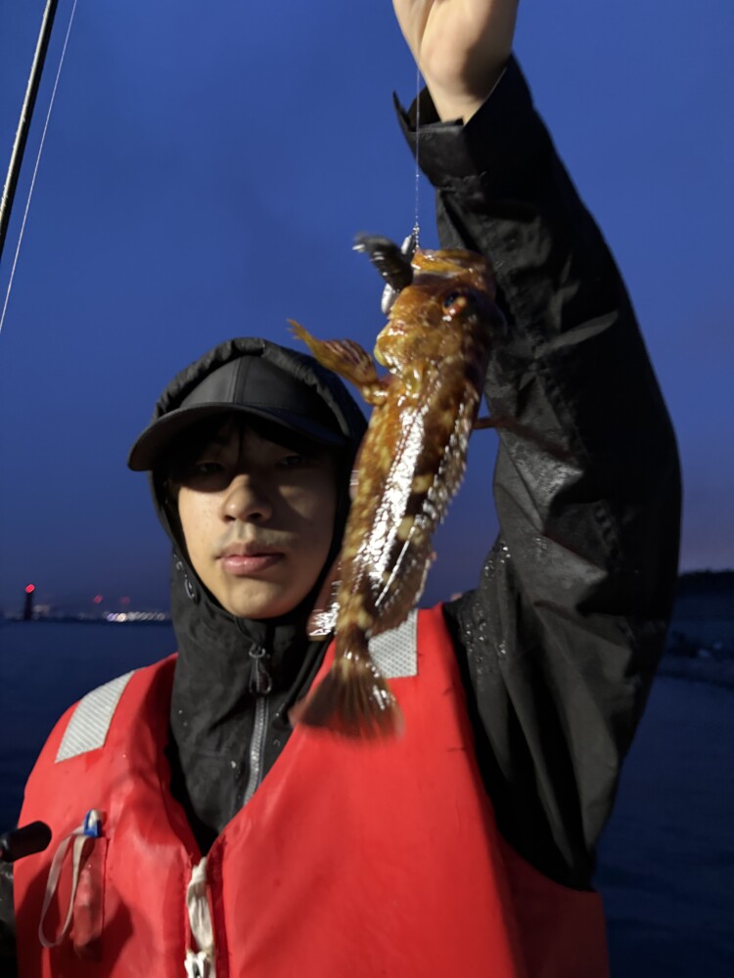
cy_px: 489
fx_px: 735
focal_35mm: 26
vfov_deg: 67.3
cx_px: 367
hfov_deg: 53.1
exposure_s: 1/30
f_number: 1.6
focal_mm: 5.96
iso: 640
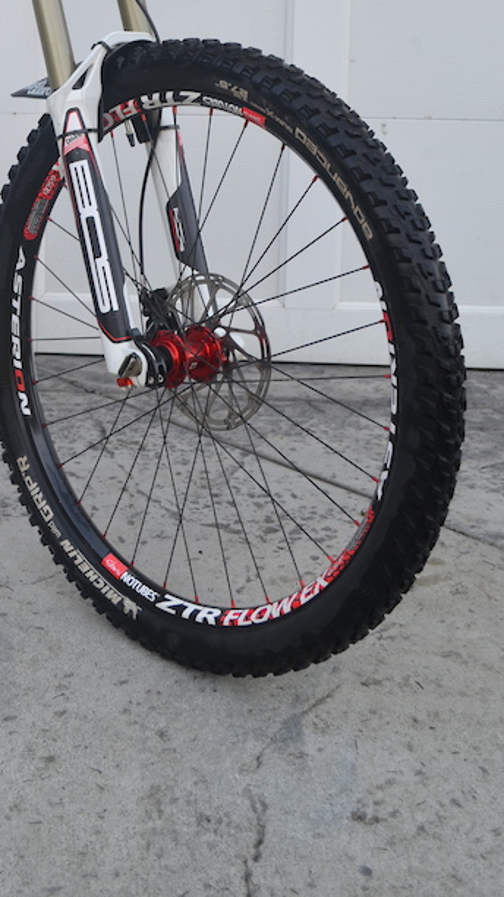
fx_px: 1498
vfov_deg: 32.3
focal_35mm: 63
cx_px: 13
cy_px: 158
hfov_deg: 18.7
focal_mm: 24
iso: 200
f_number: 7.1
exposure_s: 1/200
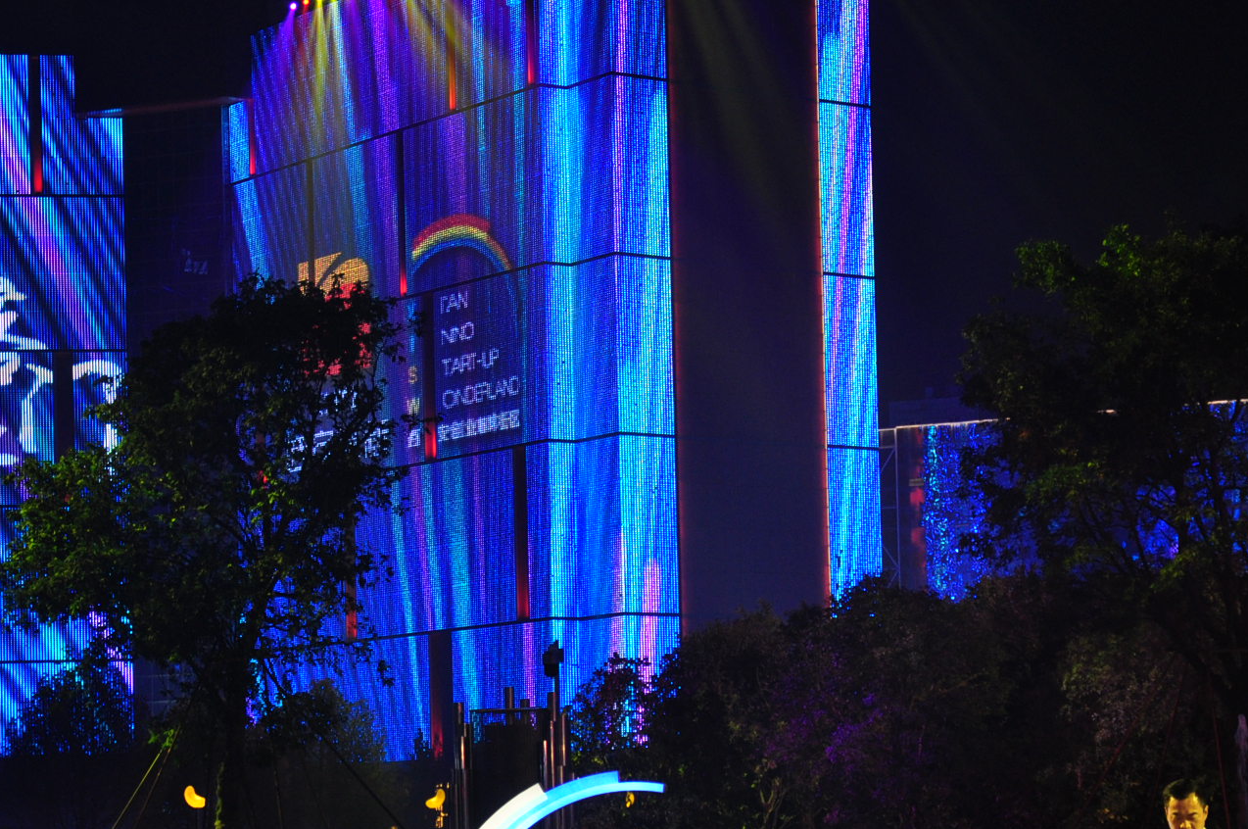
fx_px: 3497
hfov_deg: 20.2
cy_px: 619
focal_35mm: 101
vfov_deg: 13.5
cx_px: 524
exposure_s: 1/50
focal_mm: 40
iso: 560
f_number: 4.5
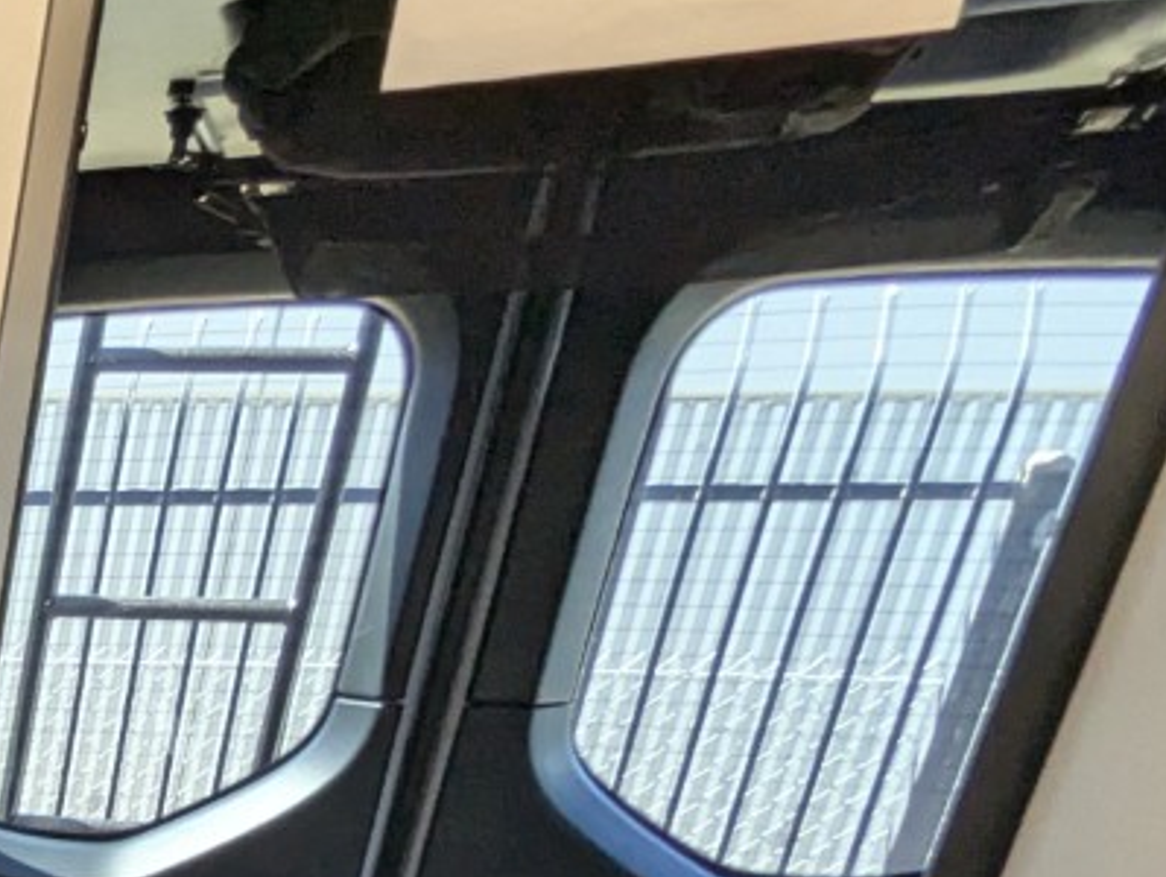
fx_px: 1888
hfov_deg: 23.6
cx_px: -761
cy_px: 1503
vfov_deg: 20.2
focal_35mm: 56
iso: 177
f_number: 2.2
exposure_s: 1/71.7
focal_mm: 2.35
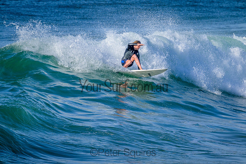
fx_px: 5468
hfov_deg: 2.6
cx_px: 123
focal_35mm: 800
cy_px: 82
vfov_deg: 1.7
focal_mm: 800
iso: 800
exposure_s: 1/2000
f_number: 11
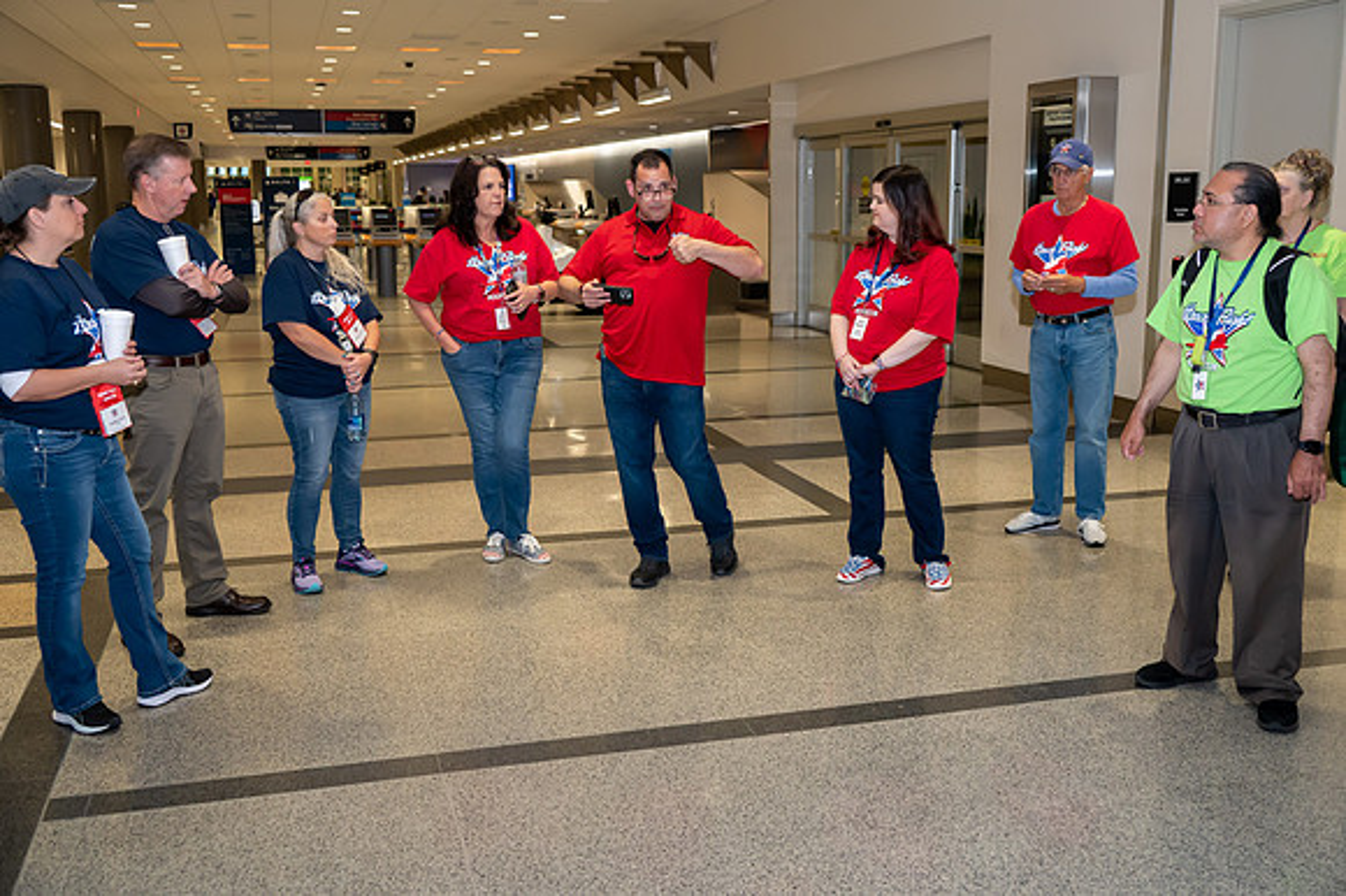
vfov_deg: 37.8
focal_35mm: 35
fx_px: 1308
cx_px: 673
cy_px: 448
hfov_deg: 54.5
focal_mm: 35
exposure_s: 1/160
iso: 3200
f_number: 5
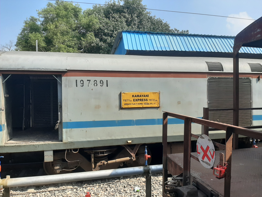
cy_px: 98
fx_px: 197
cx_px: 131
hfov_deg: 67.3
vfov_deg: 53.1
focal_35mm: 26
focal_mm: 3.93
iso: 40
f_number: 1.7
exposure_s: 1/1701
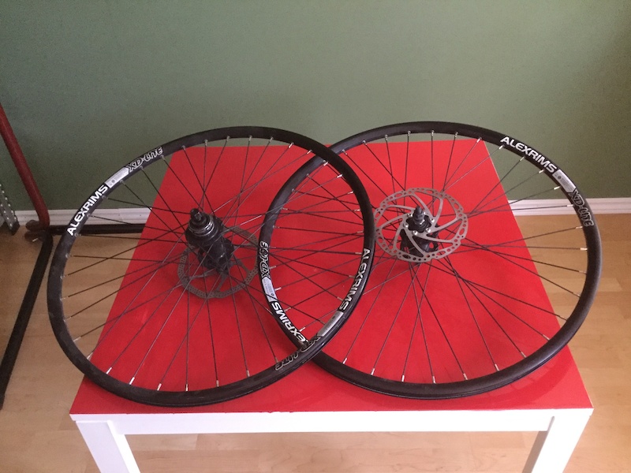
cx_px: 316
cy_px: 236
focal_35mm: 31
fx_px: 565
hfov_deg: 58.4
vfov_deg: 45.4
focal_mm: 3.3
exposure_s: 1/15
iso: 320
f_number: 2.4
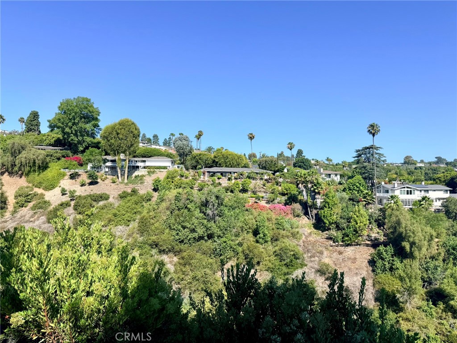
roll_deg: -1.0
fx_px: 317
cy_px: 172
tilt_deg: +2.9
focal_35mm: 24
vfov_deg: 56.8
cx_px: 228
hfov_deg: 71.6
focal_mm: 6.76
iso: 80
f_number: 1.78
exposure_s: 1/3953
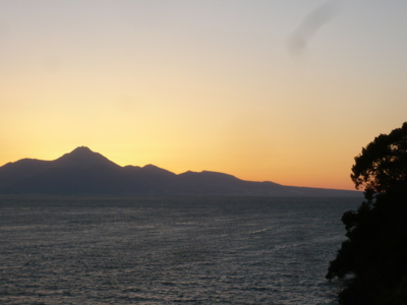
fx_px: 929
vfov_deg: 18.7
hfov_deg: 24.7
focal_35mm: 79
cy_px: 152
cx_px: 204
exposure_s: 1/200
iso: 100
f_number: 5
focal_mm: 13
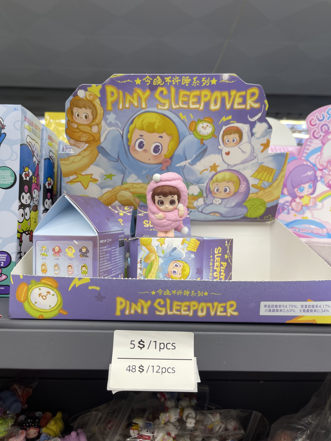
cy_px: 220
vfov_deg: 69.4
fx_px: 319
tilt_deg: +1.6
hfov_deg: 54.9
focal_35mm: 25
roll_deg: -1.3
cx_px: 166
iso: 32
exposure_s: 1/215
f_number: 1.6
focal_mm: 5.1
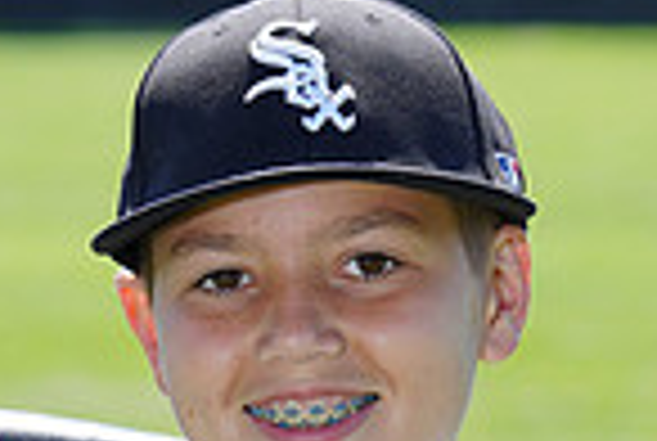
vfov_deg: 2.0
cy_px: 655
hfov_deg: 3.0
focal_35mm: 689
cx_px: 288
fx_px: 12600
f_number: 9
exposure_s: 1/250
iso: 200
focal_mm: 174
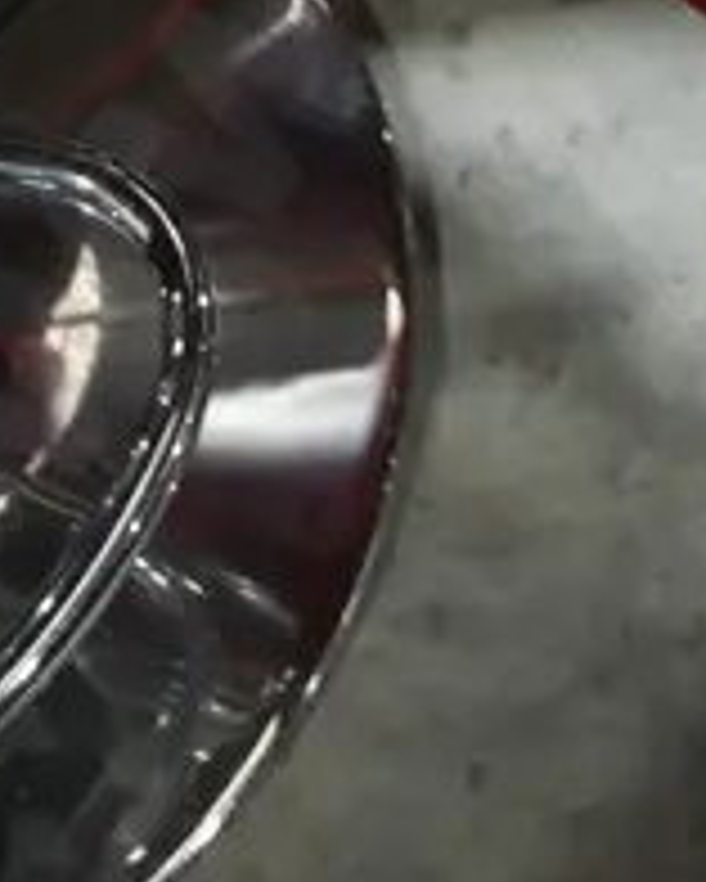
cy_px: -1377
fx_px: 3993
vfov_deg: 10.5
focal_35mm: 153
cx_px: 1336
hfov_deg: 9.5
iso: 800
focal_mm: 15
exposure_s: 1/60
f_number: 3.6
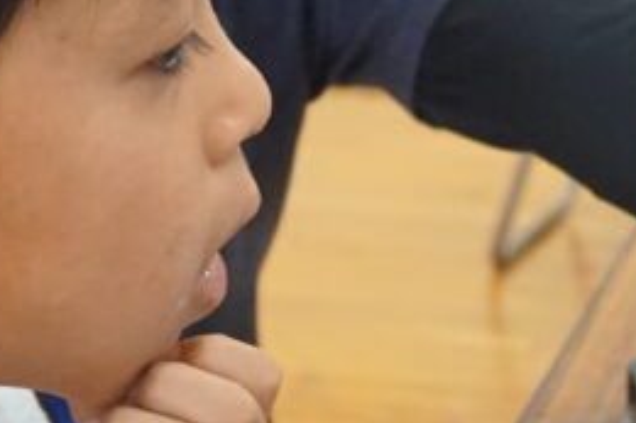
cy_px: 205
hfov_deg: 14.1
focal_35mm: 142
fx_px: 2507
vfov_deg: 9.6
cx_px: 707
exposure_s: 1/160
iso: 2500
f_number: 4.5
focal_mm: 24
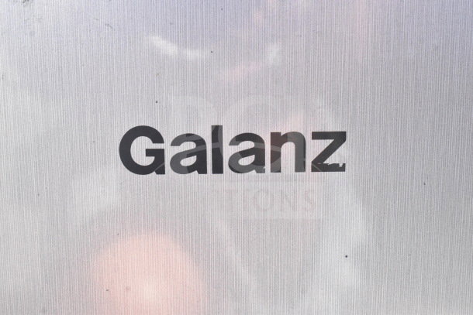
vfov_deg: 18.9
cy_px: 158
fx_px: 946
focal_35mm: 72
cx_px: 236
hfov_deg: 28.1
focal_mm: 48
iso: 6400
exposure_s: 1/640
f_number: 13
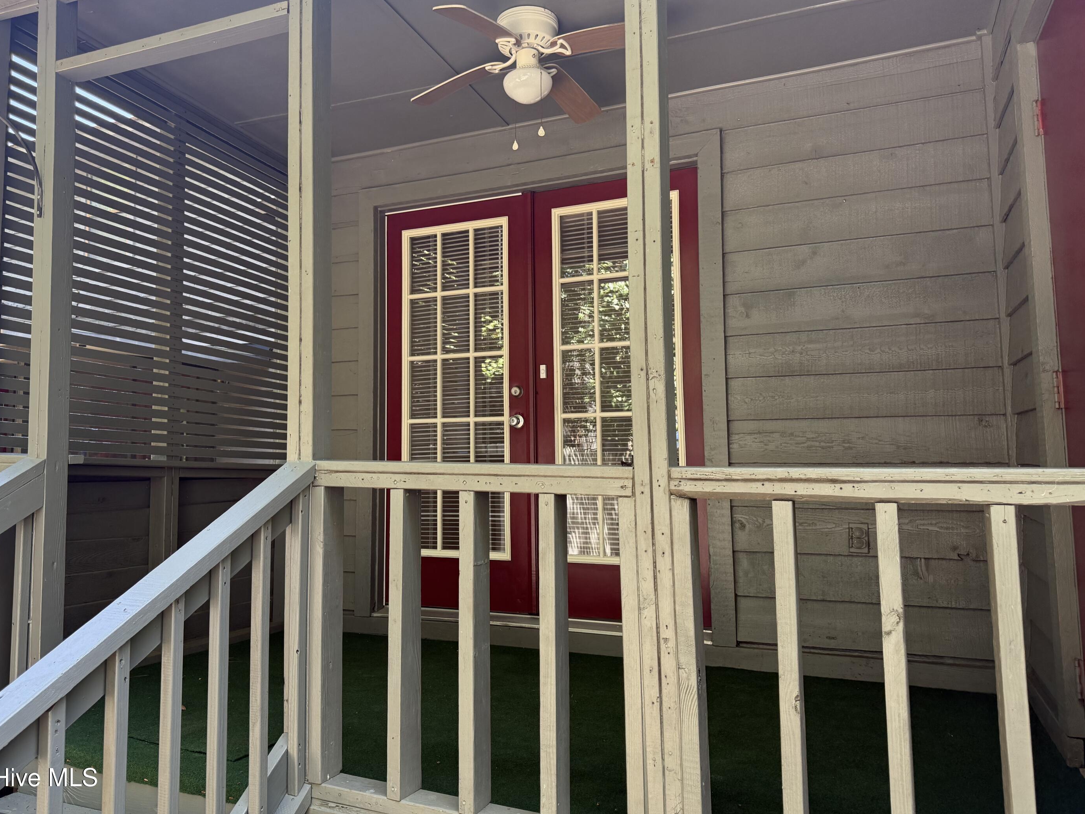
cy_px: 377
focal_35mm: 26
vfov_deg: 53.0
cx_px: 498
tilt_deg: +6.2
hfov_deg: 67.2
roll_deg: +0.5
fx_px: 815
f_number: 1.78
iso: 200
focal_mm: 6.76
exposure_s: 1/234
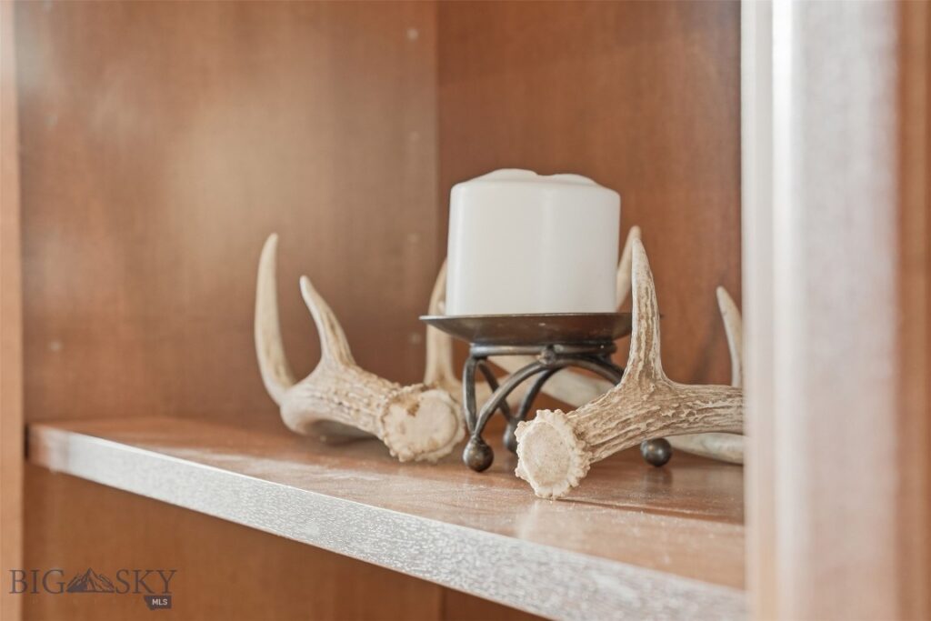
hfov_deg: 28.8
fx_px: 1810
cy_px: 310
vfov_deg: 19.5
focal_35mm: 70
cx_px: 466
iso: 2000
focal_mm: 70
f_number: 8
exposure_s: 1/320
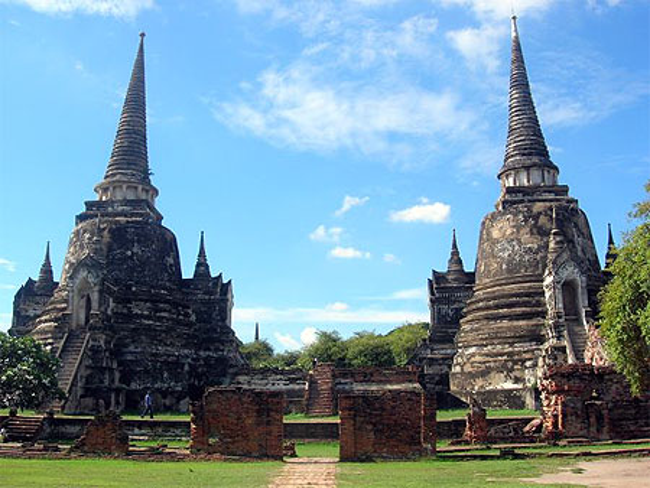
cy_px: 244
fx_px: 714
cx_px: 325
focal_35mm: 38
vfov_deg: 37.8
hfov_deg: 49.0
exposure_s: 1/406
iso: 64
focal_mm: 7.8
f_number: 4.8
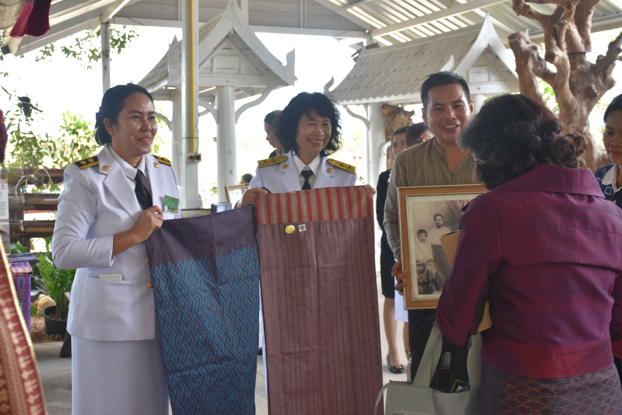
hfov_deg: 41.1
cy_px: 208
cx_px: 311
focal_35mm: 48
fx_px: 829
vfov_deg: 28.1
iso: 400
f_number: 5.6
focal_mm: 32
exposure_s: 1/125
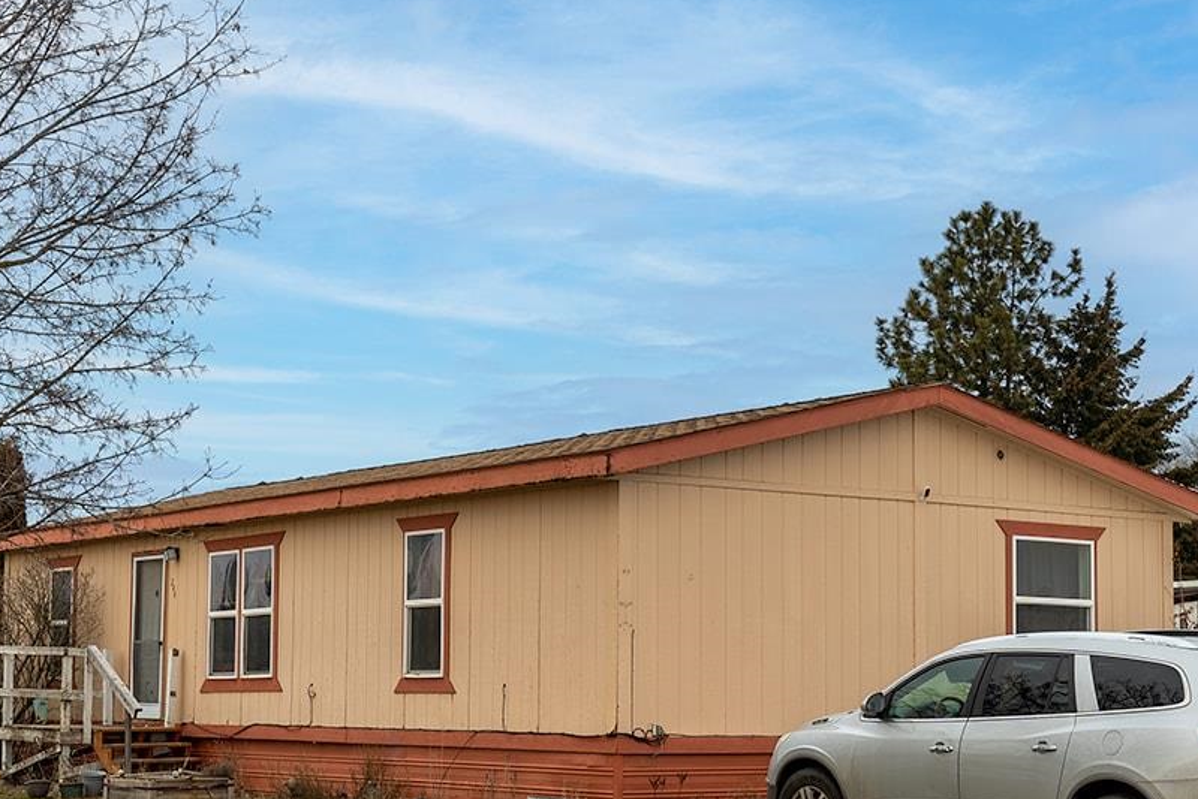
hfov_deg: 28.0
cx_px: 527
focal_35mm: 72
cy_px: 453
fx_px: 2397
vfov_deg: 18.9
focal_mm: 36
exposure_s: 1/640
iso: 100
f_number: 7.1
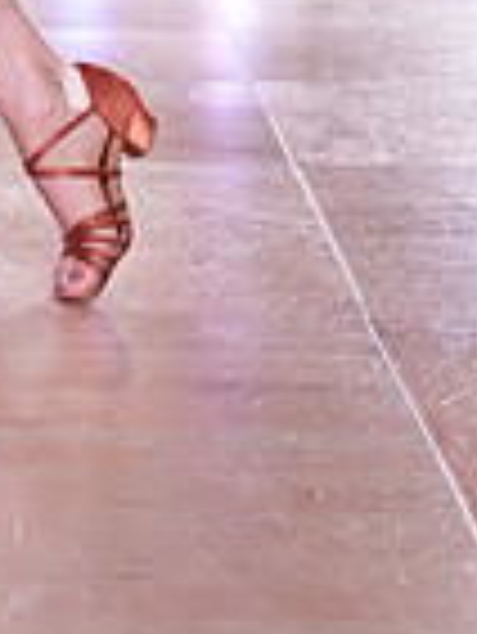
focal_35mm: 146
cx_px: -56
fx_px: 2678
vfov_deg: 12.0
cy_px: -630
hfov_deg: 10.1
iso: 2500
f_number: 4
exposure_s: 1/500
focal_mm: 37
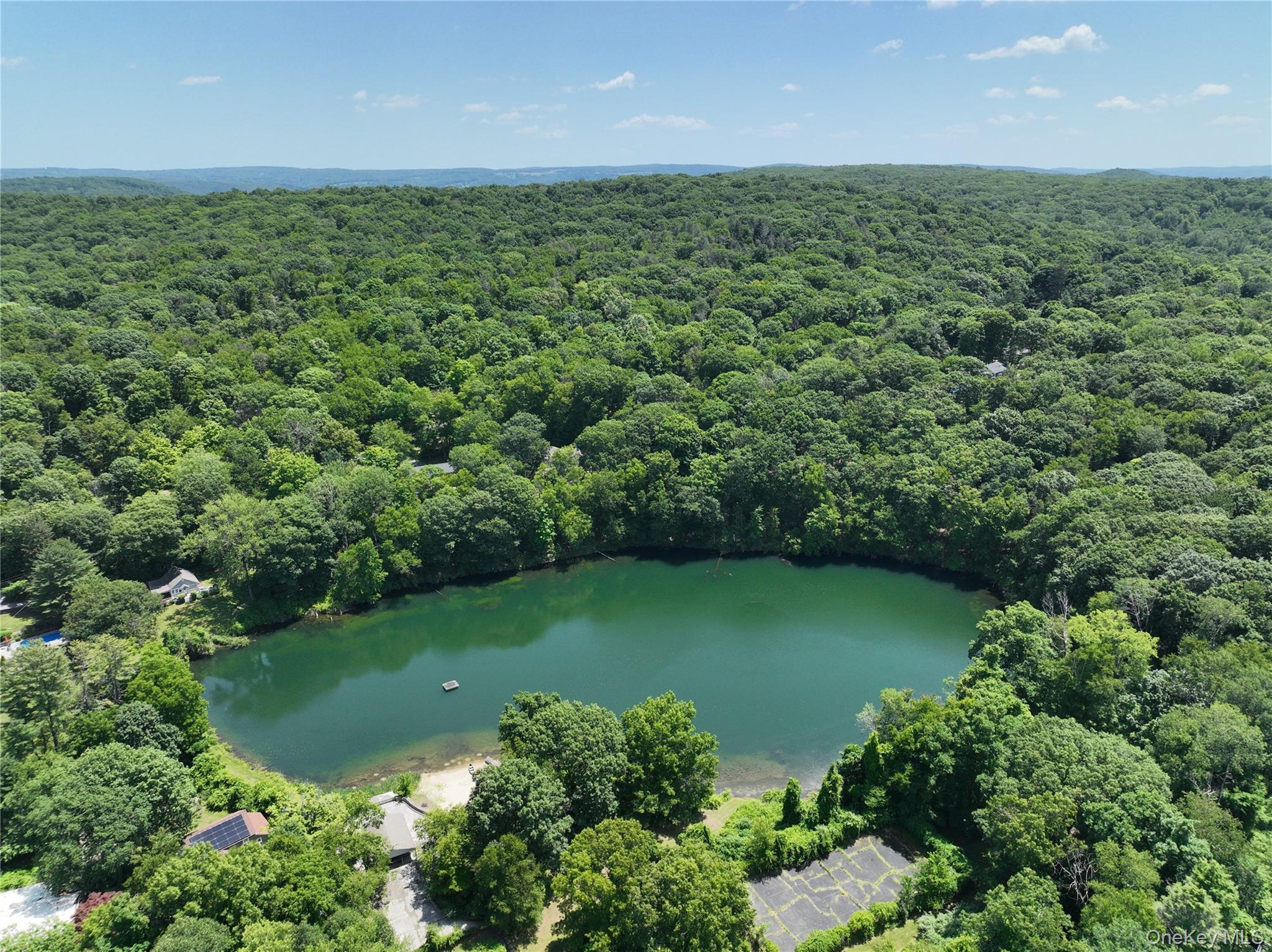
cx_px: 636
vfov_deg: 56.8
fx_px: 881
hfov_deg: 71.6
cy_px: 476
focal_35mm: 24
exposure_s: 1/2000
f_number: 3.2
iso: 100
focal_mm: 12.29
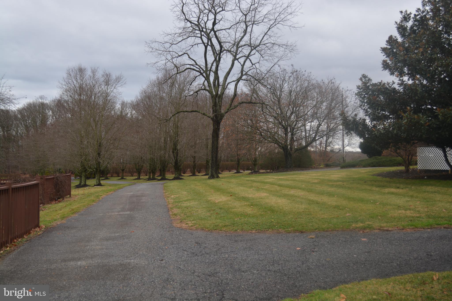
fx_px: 490
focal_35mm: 39
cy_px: 150
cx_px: 226
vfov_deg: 34.2
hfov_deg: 49.6
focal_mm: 26
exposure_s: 1/200
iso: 110
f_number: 4.2
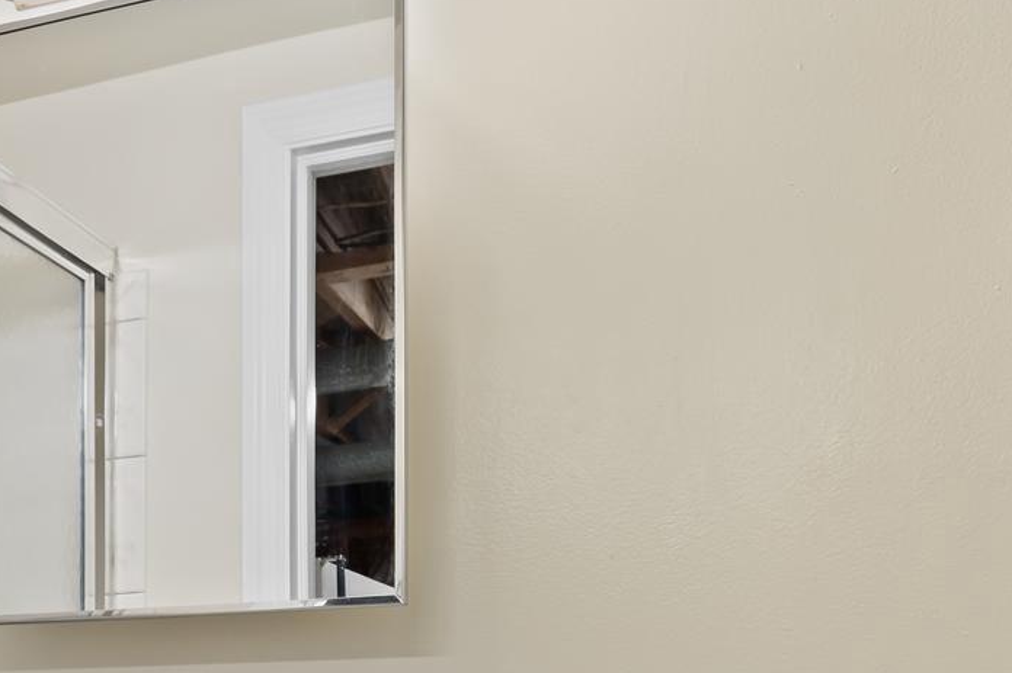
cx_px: 201
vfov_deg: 23.0
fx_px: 1489
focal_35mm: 53
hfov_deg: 36.3
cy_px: 840
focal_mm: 18
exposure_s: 1/2
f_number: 6.3
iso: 100
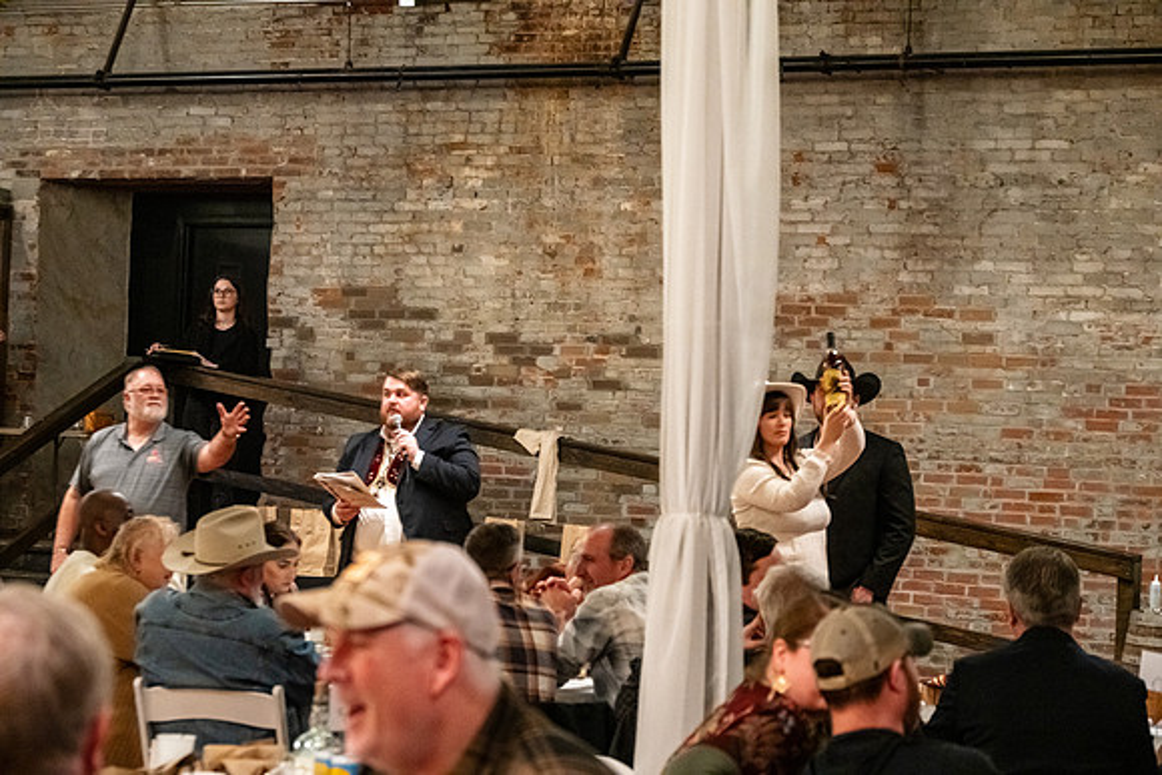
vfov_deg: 14.3
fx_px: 3099
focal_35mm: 96
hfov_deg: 21.2
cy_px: 388
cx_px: 581
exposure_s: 1/40
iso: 6400
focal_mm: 96
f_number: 6.3
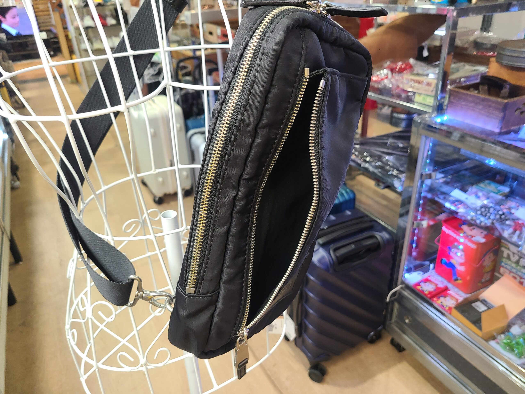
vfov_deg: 53.1
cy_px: 197
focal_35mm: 26
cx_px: 262
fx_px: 394
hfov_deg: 67.3
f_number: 1.8
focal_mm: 5.4
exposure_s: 1/50
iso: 200
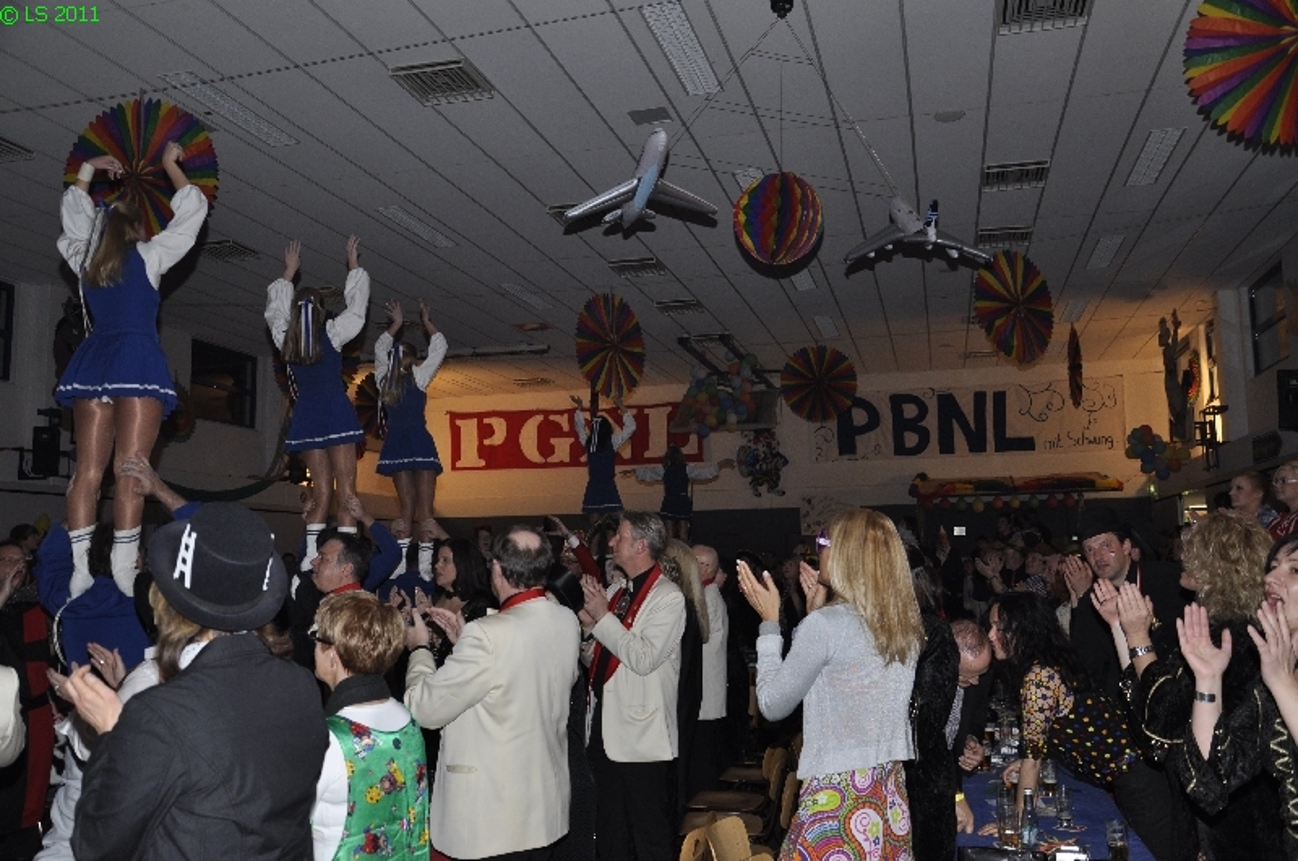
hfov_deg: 59.6
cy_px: 430
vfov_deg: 41.6
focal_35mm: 32
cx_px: 649
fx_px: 1134
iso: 400
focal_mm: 21
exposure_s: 1/60
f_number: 5
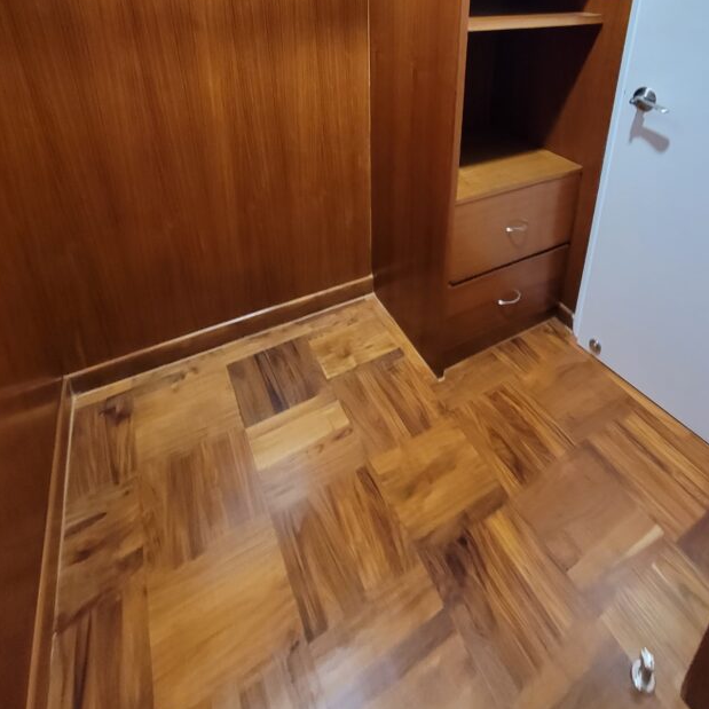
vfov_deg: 69.5
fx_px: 440
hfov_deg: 77.0
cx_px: 418
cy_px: 134
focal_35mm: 19
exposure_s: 1/33
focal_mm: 2.2
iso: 500
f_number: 2.2
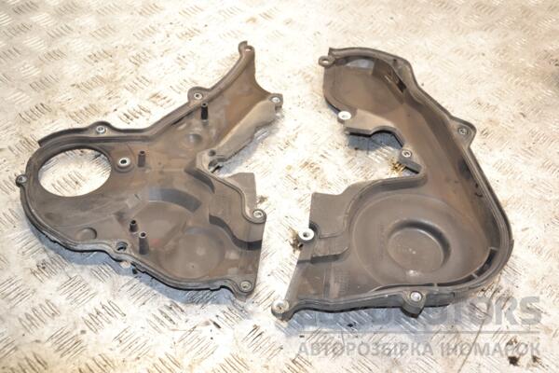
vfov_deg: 29.9
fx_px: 699
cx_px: 280
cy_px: 186
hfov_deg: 43.6
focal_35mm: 45
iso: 800
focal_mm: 30
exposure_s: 1/80
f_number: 5
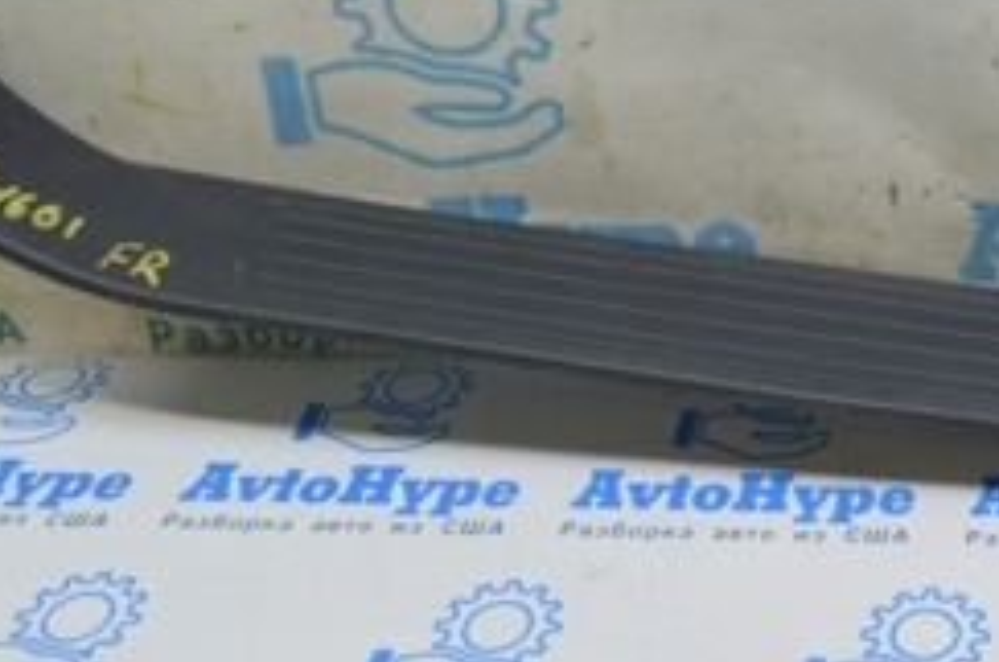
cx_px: 1089
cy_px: -105
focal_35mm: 79
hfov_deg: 24.1
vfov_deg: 16.6
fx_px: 2188
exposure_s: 1/20
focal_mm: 20
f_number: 5.6
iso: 400
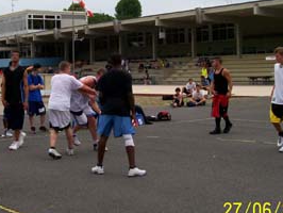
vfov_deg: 20.7
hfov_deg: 27.3
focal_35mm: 71
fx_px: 581
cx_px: 105
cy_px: 78
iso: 80
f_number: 5.6
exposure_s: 1/377
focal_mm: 7
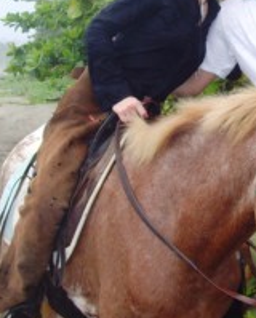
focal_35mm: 89
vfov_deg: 21.4
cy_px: 118
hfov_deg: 17.1
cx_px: 218
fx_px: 840
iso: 100
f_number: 3.5
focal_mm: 6.6
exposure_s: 1/350
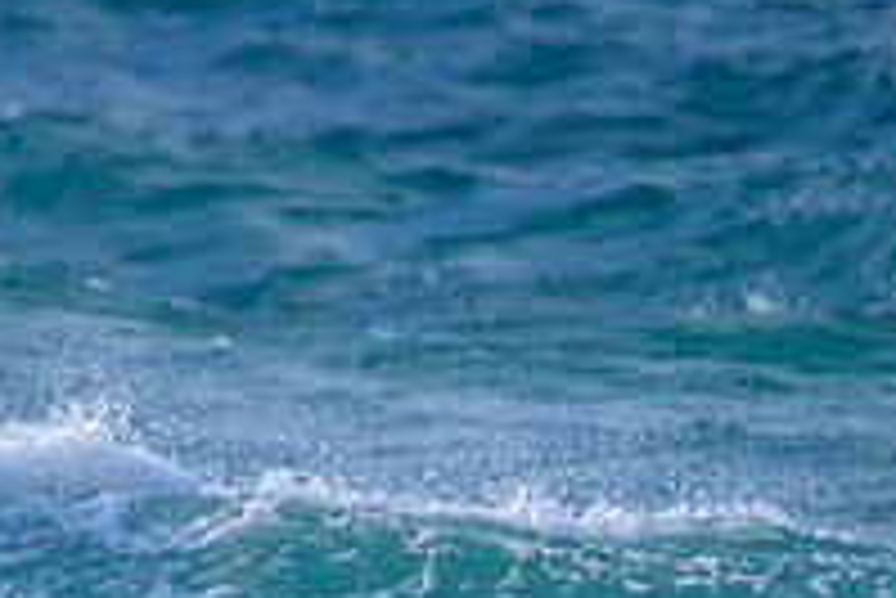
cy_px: 663
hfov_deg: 0.7
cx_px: -36
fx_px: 72602
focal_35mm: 2915
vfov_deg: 0.5
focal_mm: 1000
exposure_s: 1/2500
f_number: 11
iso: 1250
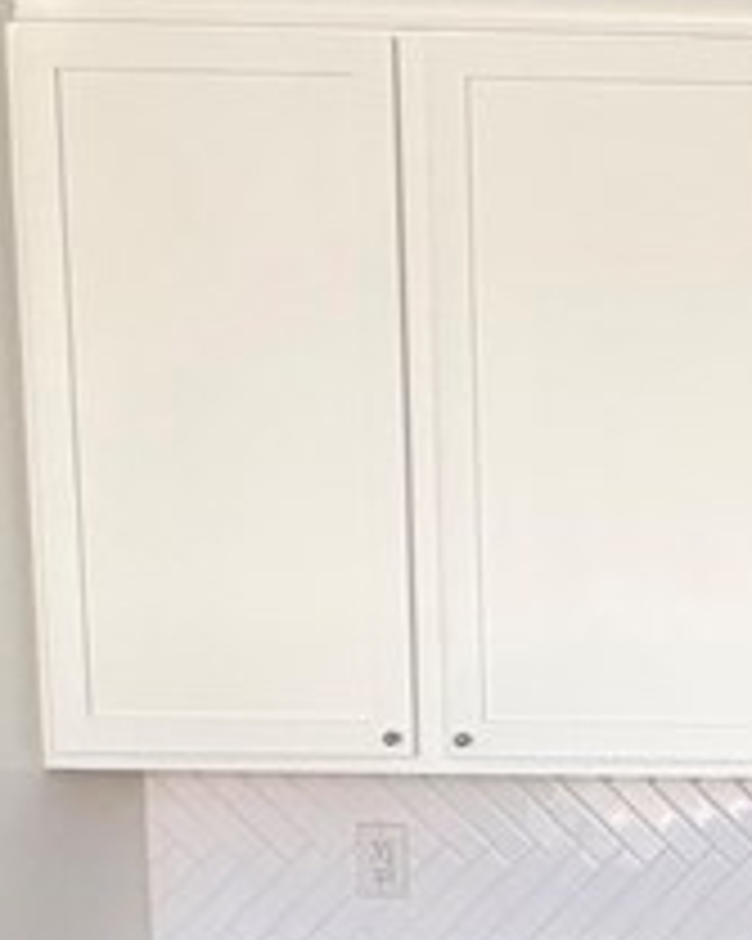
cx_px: 1108
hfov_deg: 19.9
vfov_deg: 27.4
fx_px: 1865
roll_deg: -0.5
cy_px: 823
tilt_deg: -6.4
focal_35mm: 67
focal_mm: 2.22
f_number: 2.2
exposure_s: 1/121
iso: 250
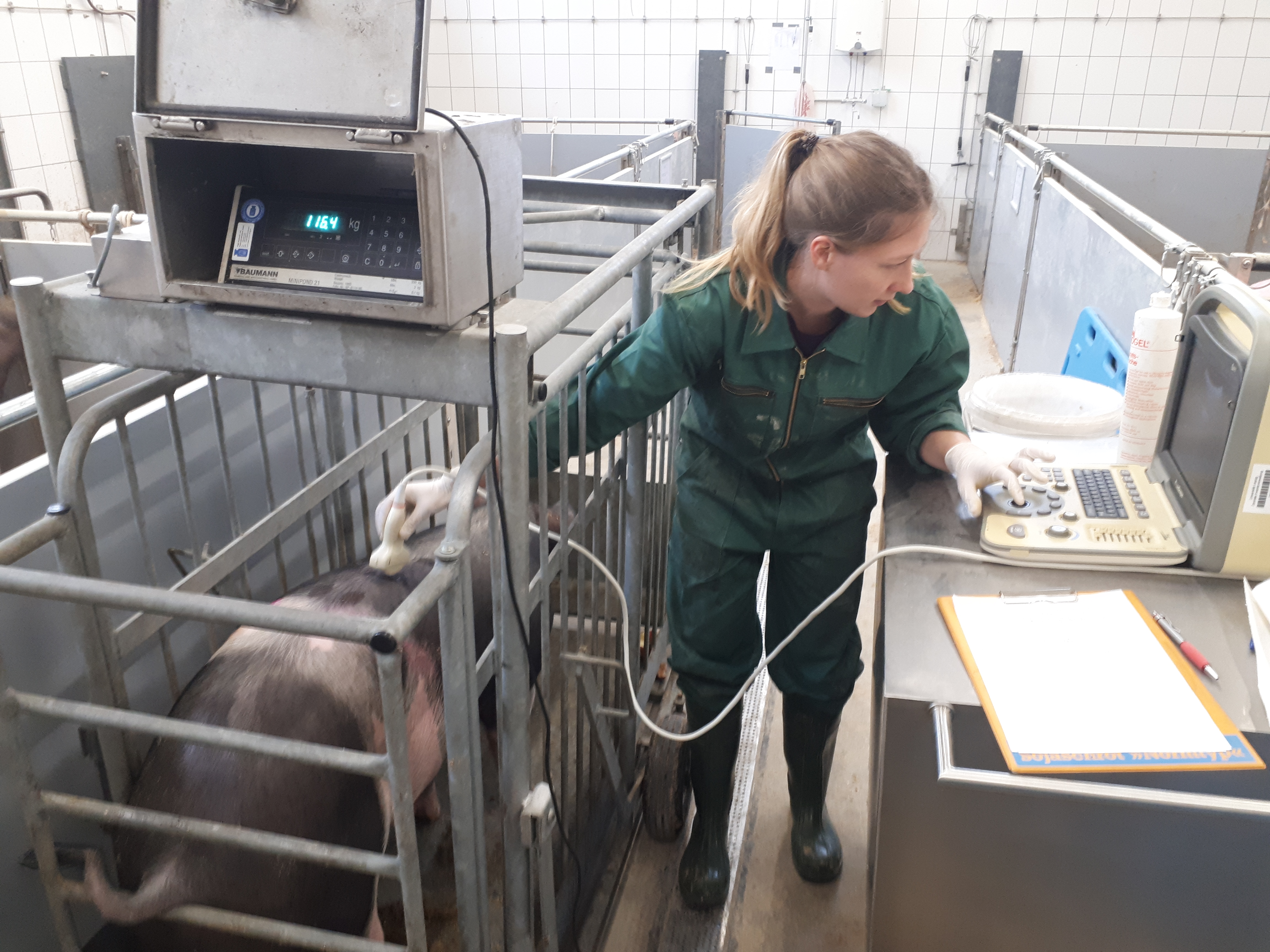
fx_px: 991
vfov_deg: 51.4
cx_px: 635
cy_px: 476
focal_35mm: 27
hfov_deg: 65.3
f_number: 1.9
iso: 200
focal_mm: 3.6
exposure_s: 1/25
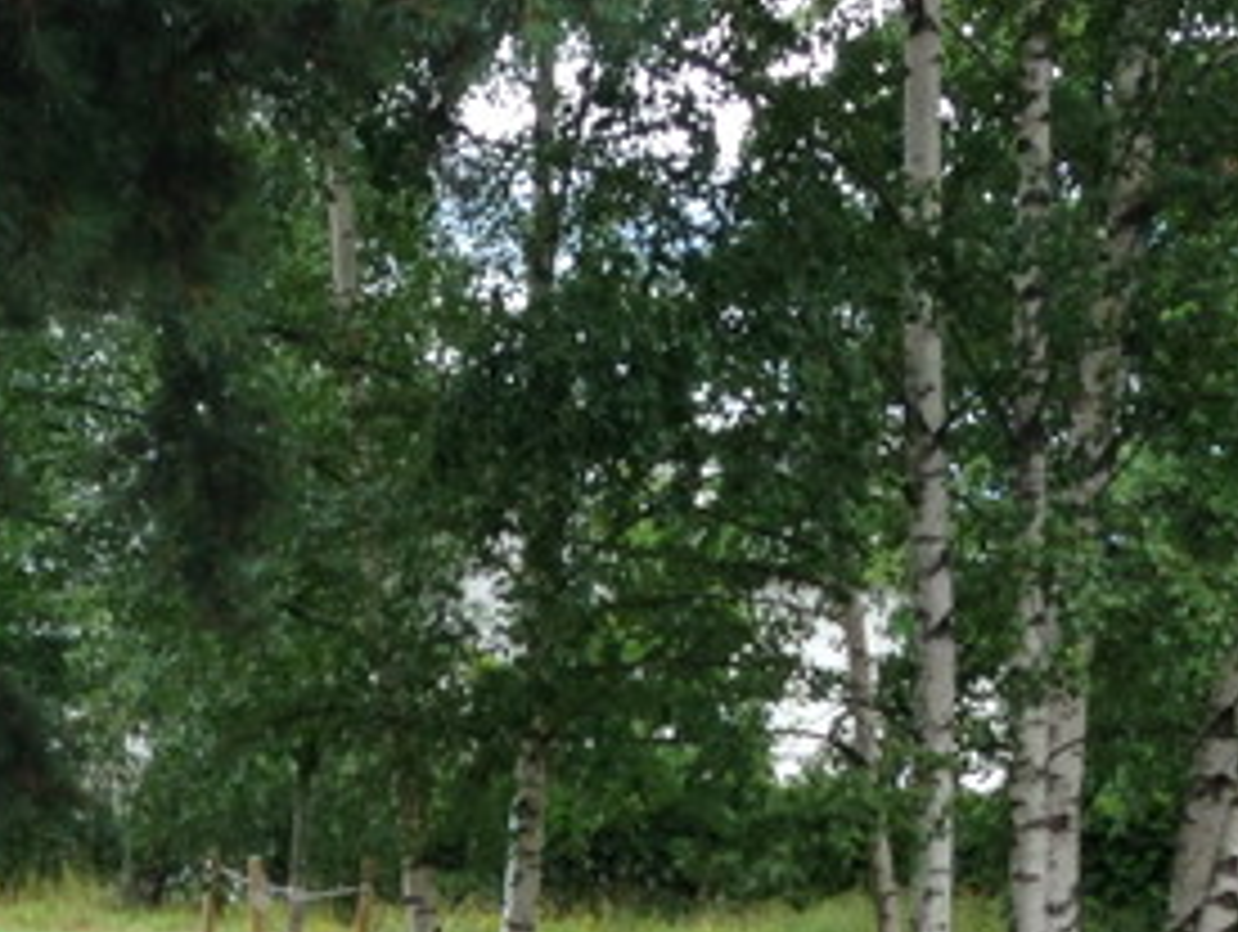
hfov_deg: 16.9
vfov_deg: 12.2
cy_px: 1472
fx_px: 4118
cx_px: 149
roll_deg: -3.0
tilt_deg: -9.9
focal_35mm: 115
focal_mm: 4.12
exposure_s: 1/359
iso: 50
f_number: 2.4
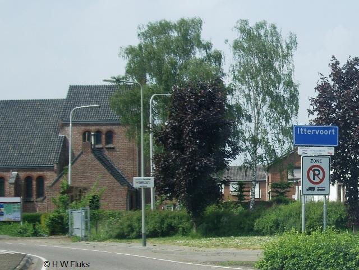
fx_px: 394
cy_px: 135
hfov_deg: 49.0
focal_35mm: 38
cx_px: 180
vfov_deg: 37.7
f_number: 2.8
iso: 64
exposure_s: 1/1000
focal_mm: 7.9
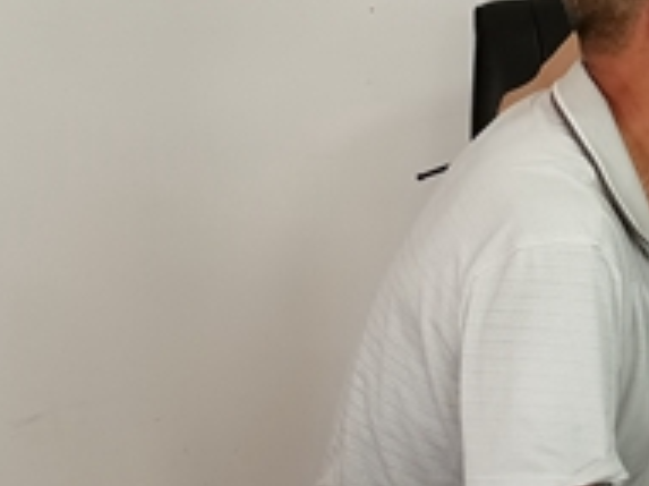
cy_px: -29
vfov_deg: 14.3
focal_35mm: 101
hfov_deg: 18.3
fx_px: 1892
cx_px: 815
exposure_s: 1/50
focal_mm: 5.58
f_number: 1.8
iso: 200
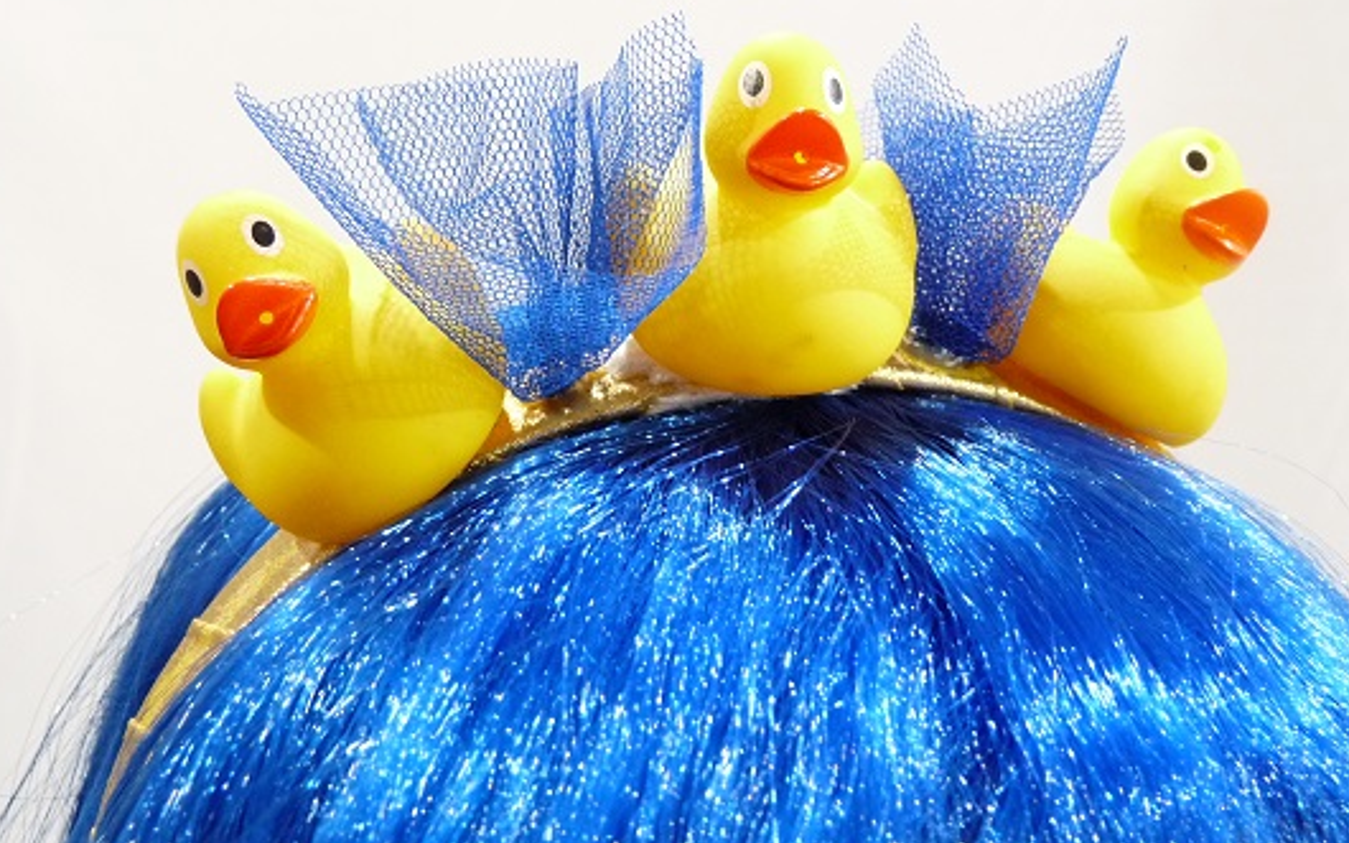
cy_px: 326
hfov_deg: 36.9
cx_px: 738
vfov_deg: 23.5
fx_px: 2022
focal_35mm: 55
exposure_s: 1/25
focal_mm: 7.6
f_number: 3
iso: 400
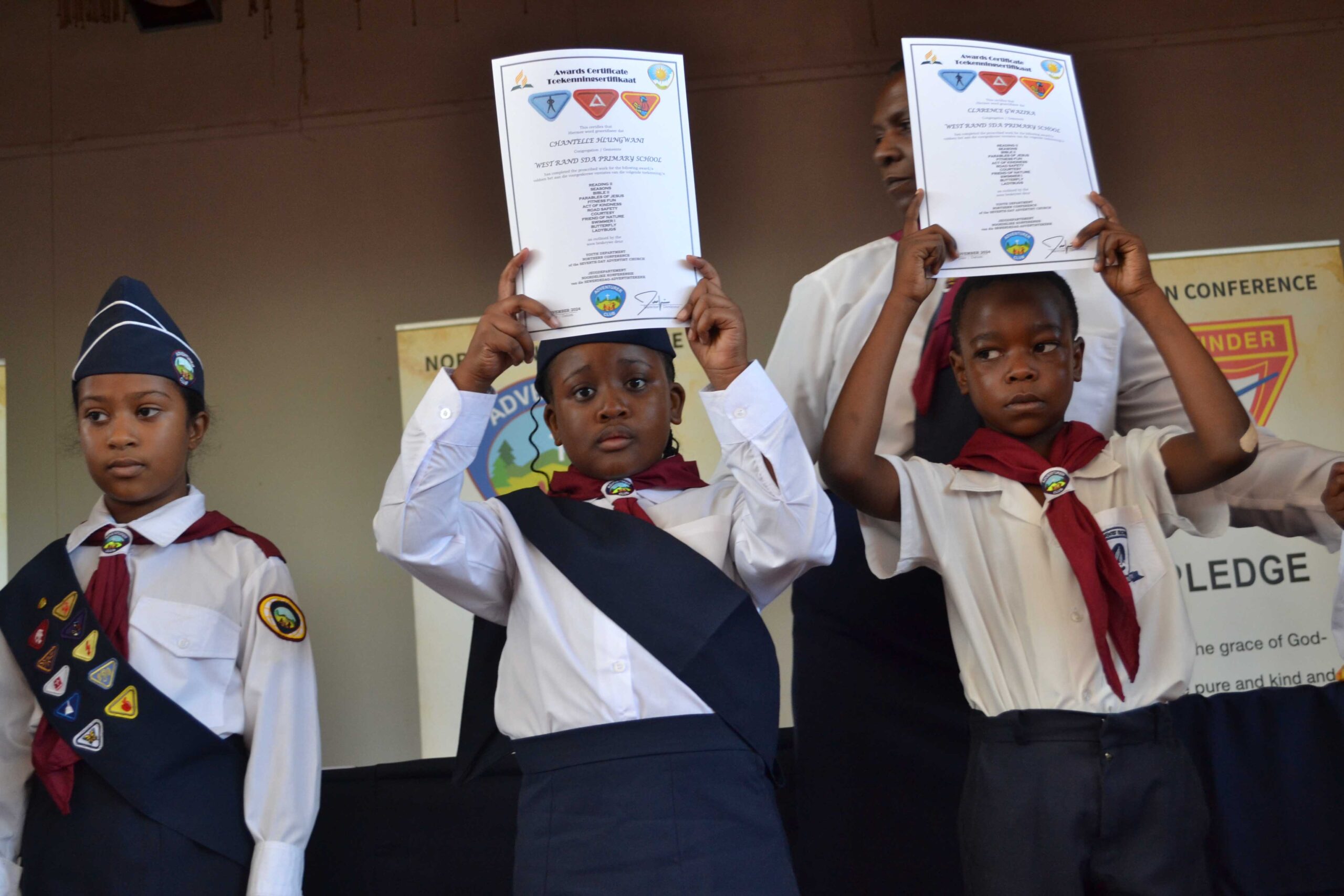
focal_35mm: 48
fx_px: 1792
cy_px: 448
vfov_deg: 28.1
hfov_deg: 41.1
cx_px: 672
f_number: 4.8
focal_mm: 32
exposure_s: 1/60
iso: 720
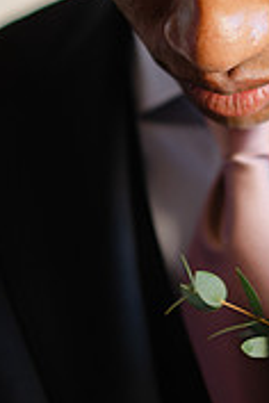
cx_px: 294
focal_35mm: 216
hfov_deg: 6.3
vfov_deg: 9.4
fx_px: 2421
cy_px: -27
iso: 100
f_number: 1.8
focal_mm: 85
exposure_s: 1/125
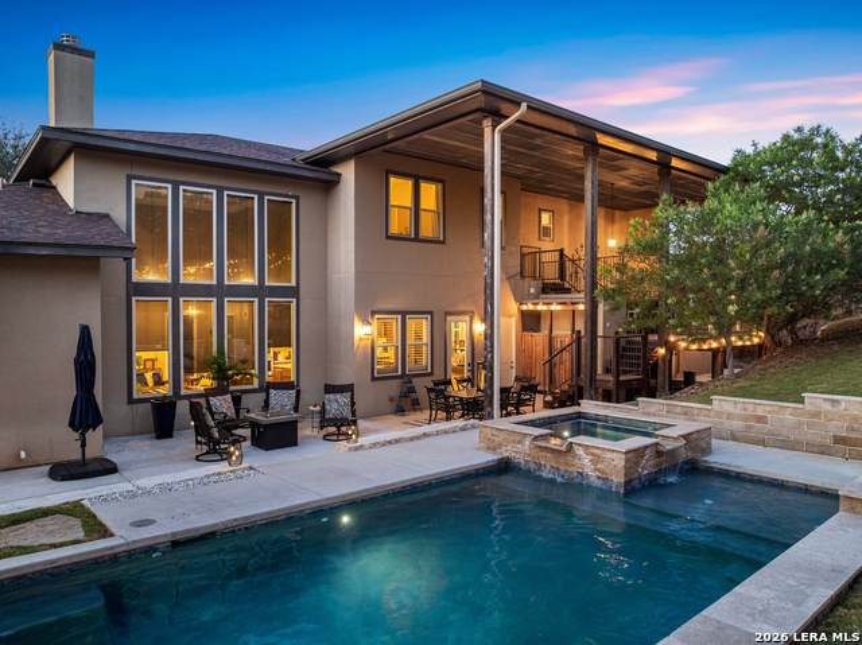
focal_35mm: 24
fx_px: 597
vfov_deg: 56.8
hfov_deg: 71.6
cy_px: 322
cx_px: 431
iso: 1860
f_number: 2.8
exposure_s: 1/8
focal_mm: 12.29
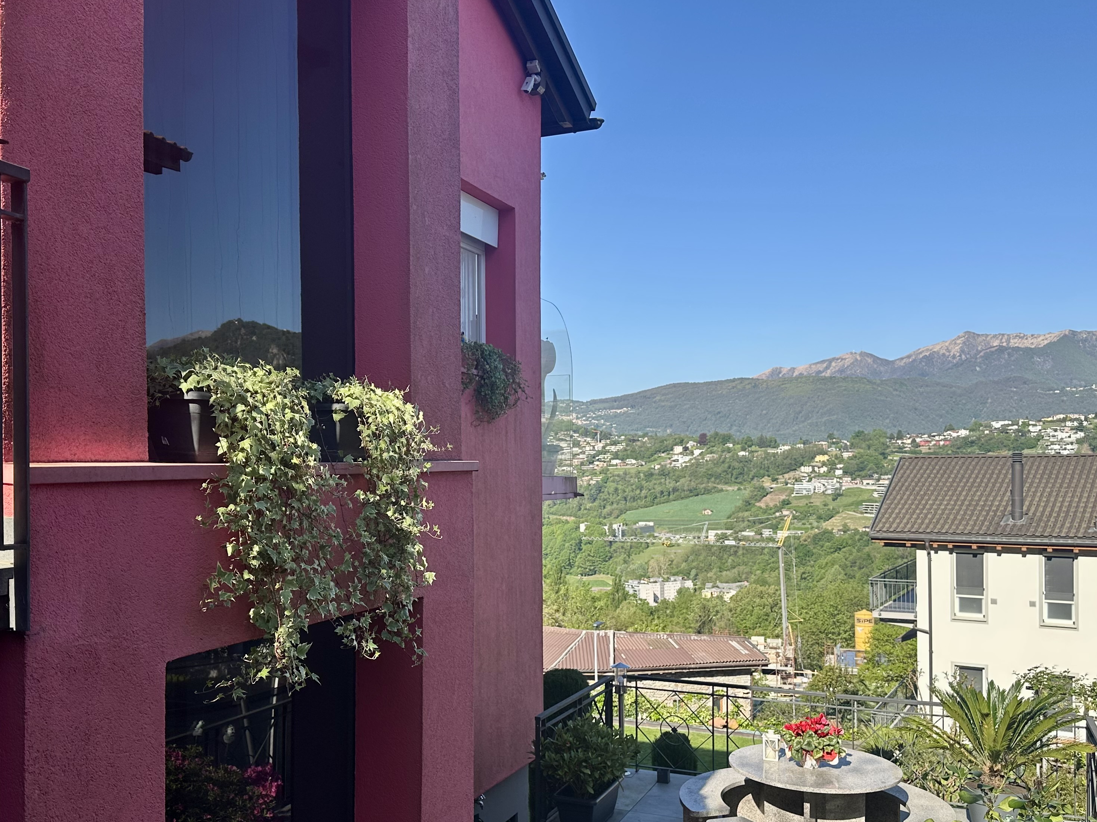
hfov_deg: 55.3
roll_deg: -0.4
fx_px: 1046
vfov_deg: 42.8
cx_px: 514
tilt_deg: -0.6
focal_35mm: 33
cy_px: 472
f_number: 1.78
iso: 80
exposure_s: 1/2660
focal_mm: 6.86
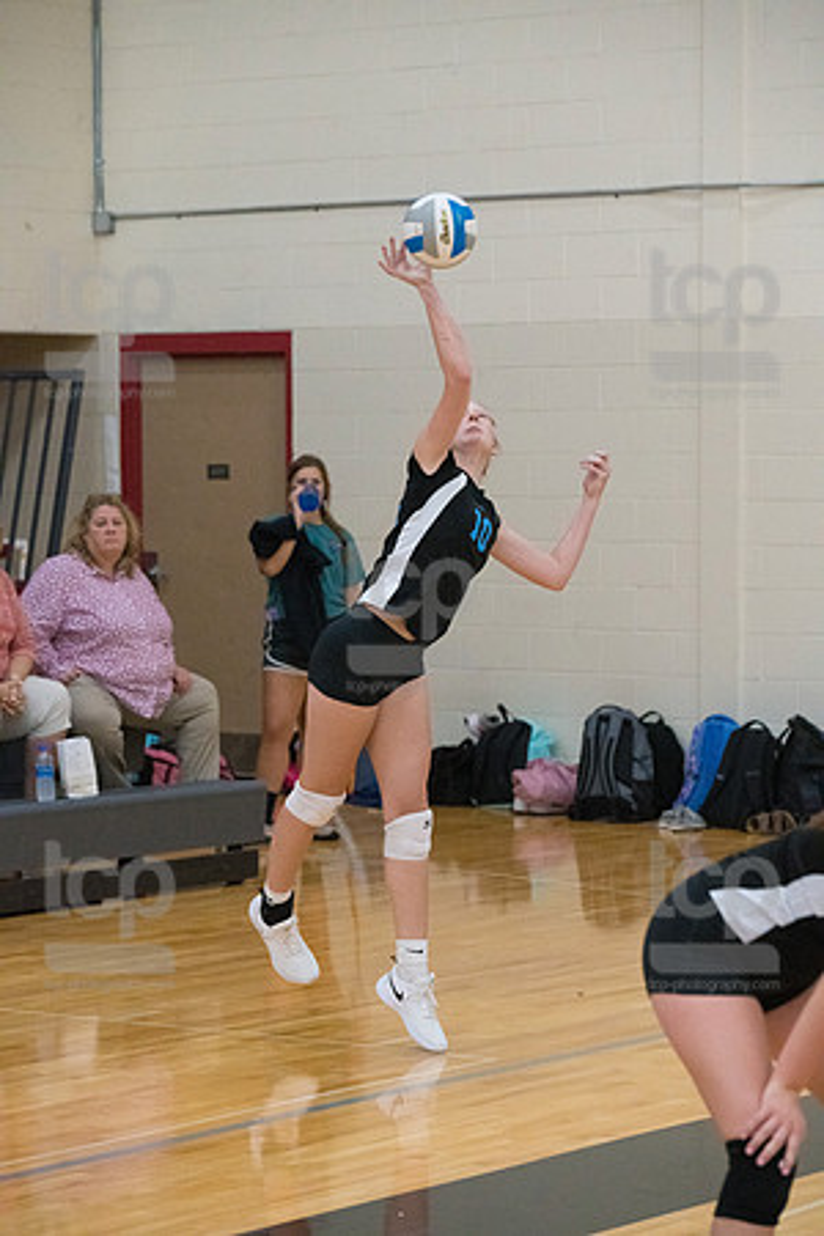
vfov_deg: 16.8
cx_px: 412
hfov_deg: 11.2
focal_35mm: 122
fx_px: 4188
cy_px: 618
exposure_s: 1/1000
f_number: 4.5
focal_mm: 122
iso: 6400
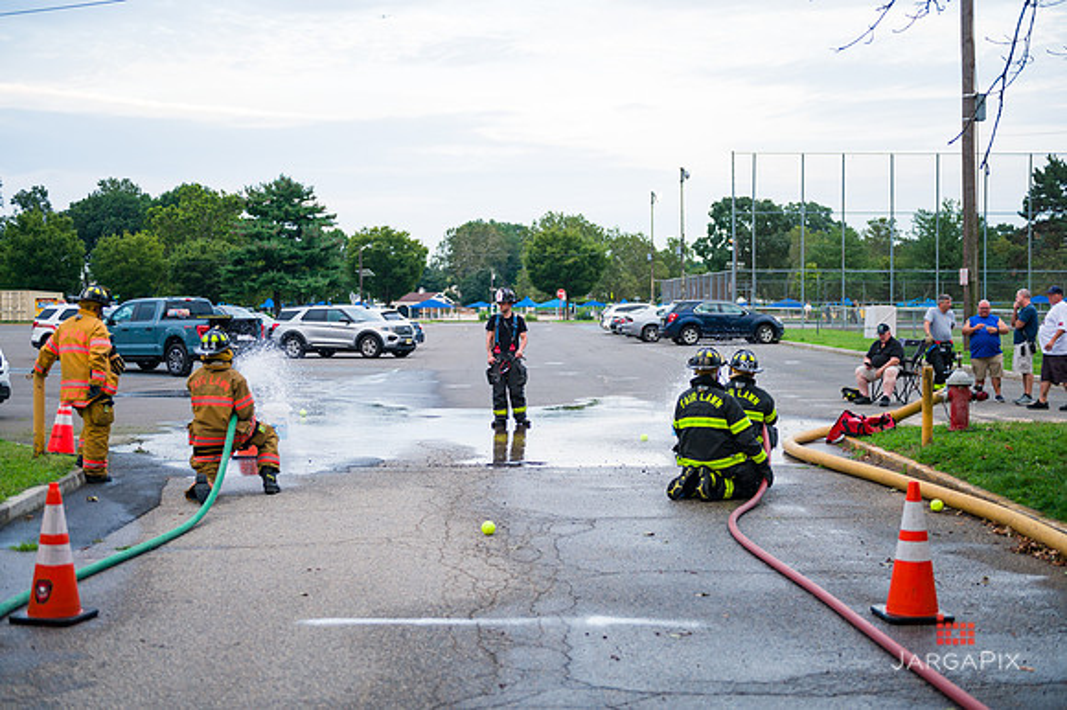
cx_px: 534
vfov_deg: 28.0
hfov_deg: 41.1
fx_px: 1422
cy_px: 355
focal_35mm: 48
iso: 500
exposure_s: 1/250
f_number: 3.2
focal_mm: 48
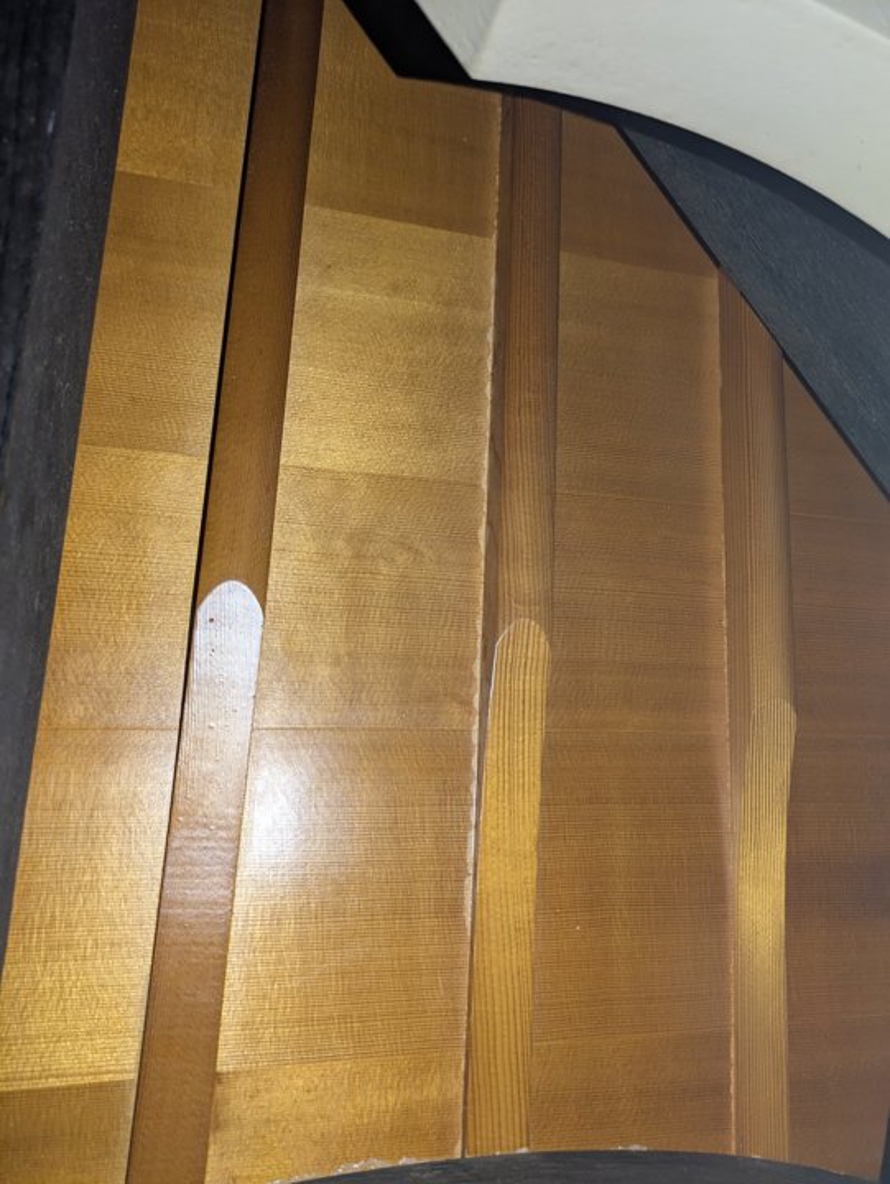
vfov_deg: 69.4
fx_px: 856
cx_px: 445
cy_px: 592
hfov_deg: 54.9
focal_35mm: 25
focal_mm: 5.43
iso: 347
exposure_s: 1/120
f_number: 1.89
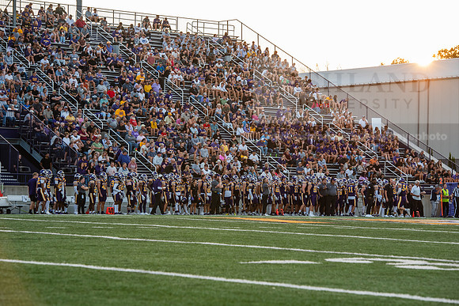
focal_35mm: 125
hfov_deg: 16.4
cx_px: 230
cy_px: 153
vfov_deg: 11.0
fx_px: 1594
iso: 800
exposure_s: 1/320
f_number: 8
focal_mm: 125
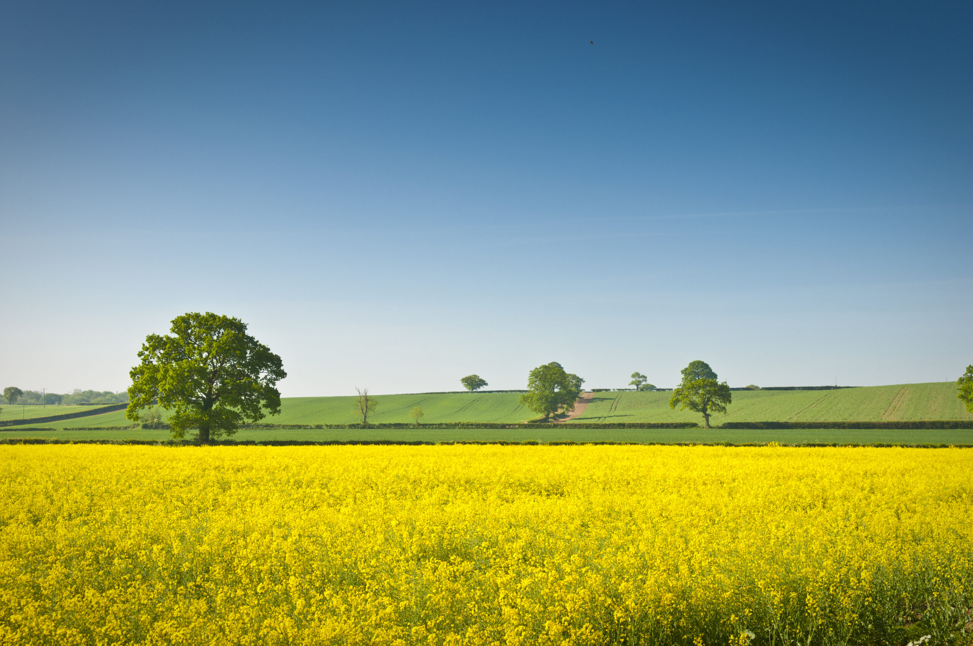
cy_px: 323
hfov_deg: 42.4
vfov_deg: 28.9
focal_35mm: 46
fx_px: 1255
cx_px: 486
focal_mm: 31
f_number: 6.3
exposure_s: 1/320
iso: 200
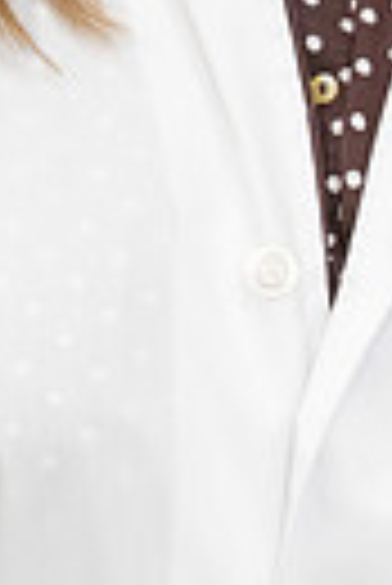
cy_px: -328
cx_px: 216
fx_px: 10115
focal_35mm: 621
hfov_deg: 2.2
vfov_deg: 3.3
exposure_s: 1/80
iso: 5000
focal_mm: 180
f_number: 4
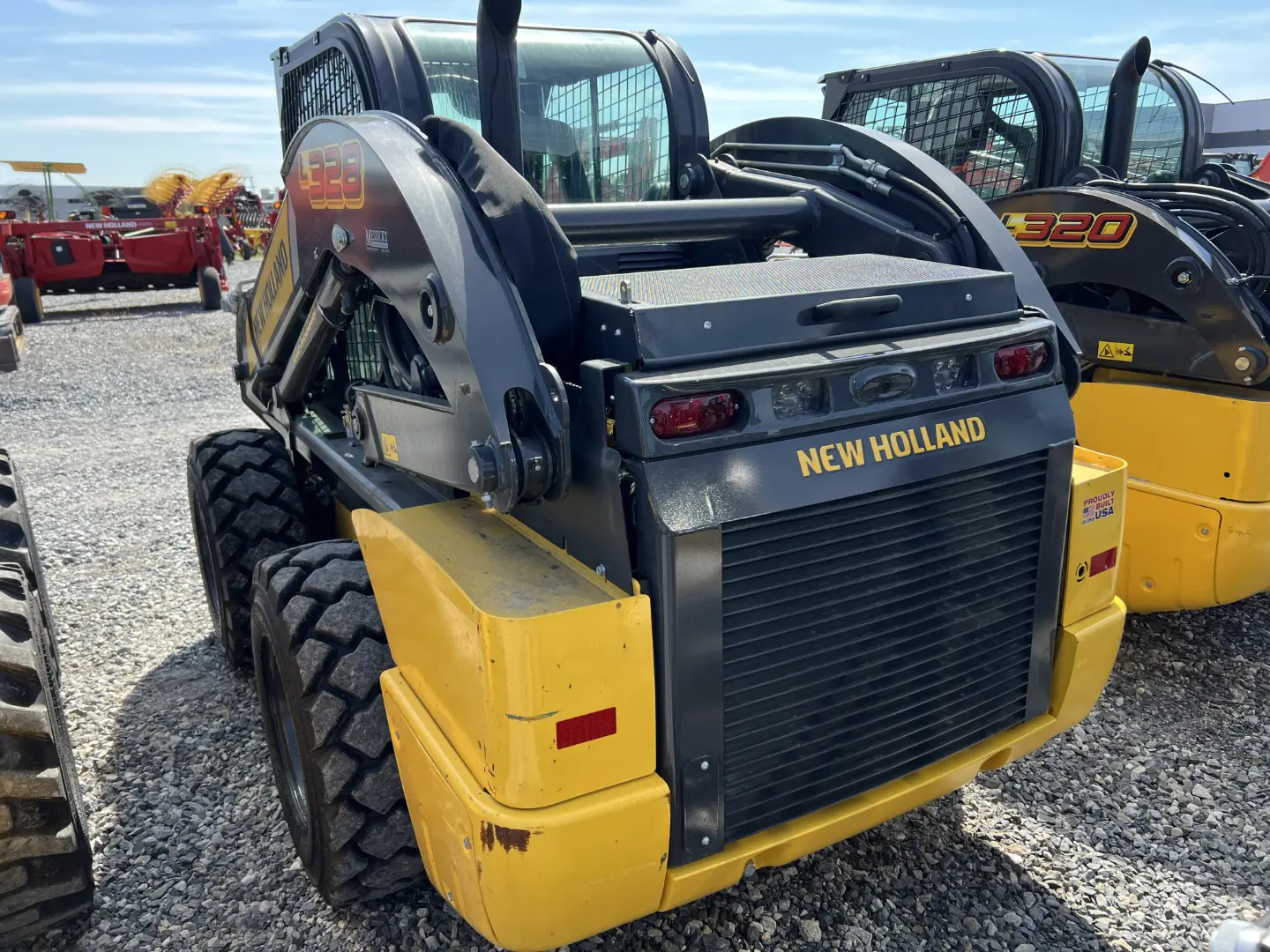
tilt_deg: -14.4
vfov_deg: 53.1
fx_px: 954
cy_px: 476
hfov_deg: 67.3
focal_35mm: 26
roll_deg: +2.8
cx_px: 635
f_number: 1.5
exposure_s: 1/965
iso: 50
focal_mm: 5.7
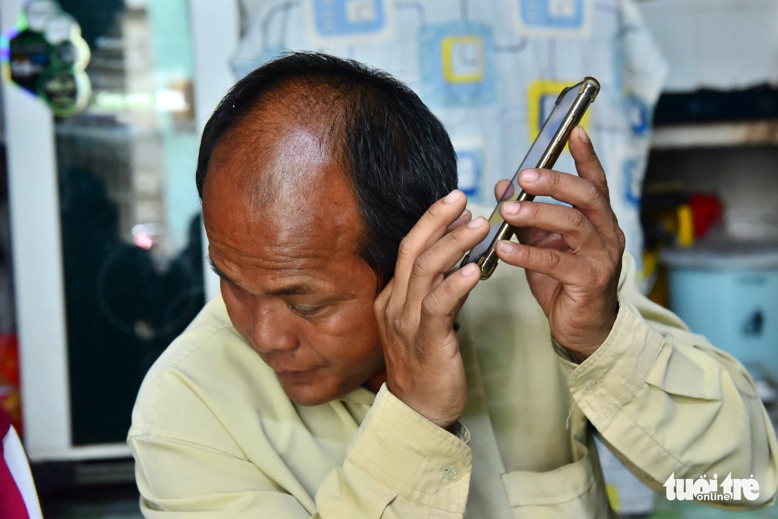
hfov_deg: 36.2
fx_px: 1189
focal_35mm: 55
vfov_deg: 24.6
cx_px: 389
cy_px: 260
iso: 5000
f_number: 5
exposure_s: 1/60
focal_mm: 55
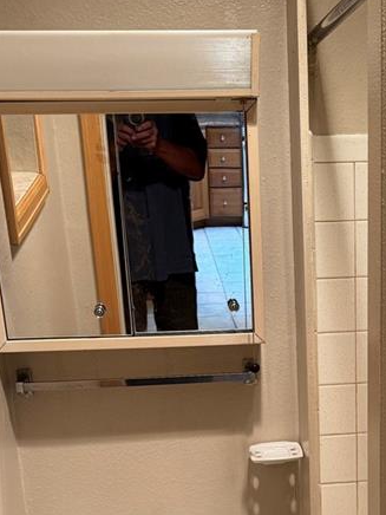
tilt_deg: -18.0
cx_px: 320
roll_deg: +1.9
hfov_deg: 21.9
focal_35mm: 66
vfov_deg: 27.5
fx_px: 981
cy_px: 526
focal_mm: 6.76
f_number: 1.78
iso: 160
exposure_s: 1/60
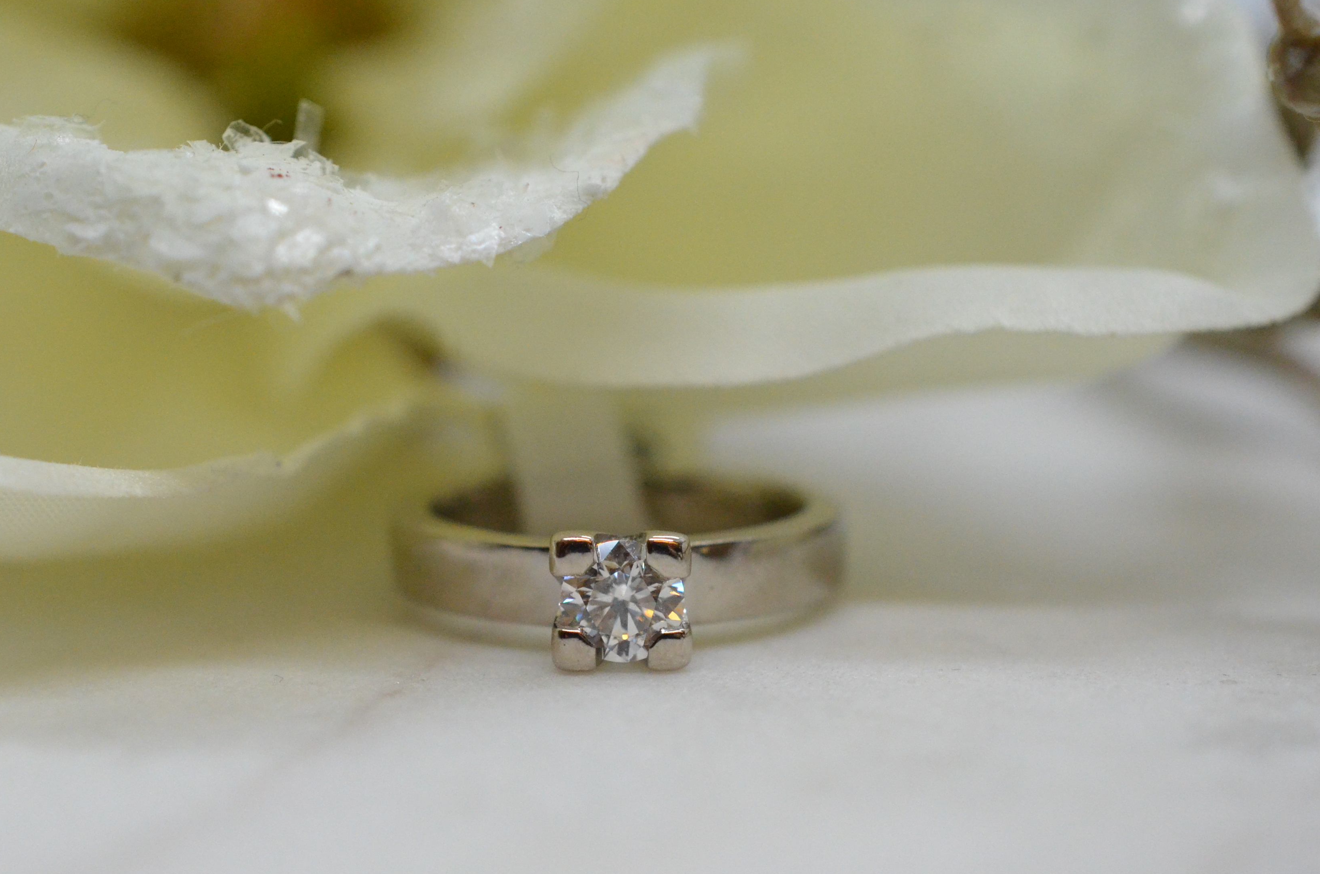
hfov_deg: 22.7
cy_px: 588
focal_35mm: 90
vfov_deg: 15.1
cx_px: 626
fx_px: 3293
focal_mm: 40
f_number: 5
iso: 3200
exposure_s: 1/2000
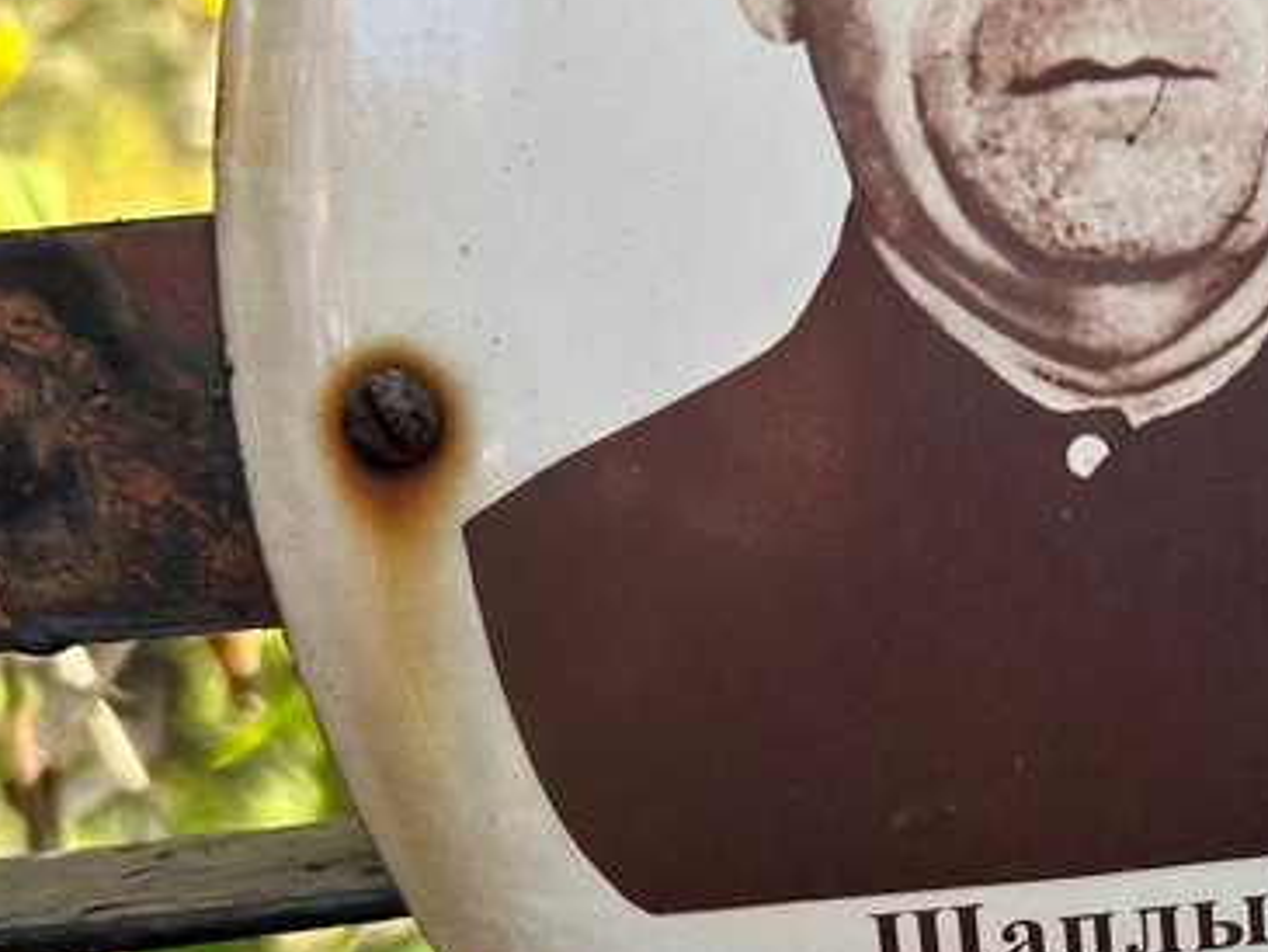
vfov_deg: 24.6
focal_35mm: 57
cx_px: 1205
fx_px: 2089
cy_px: 931
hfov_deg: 31.7
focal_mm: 5.7
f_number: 1.5
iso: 50
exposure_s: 1/434
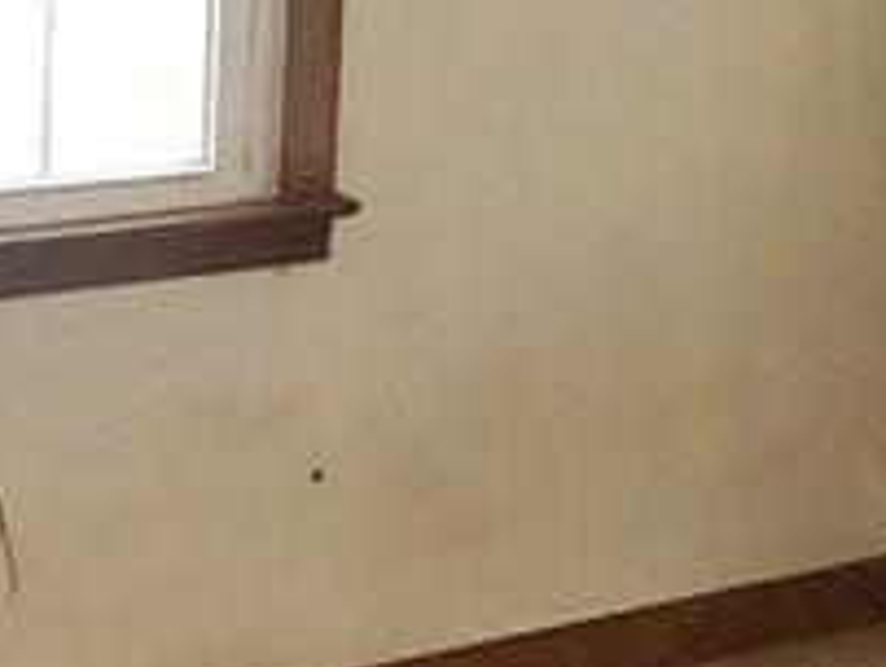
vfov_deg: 9.9
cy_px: -215
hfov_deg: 13.1
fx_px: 3767
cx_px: 1044
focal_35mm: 147
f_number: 1.8
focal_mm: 3.99
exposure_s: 1/15
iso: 64
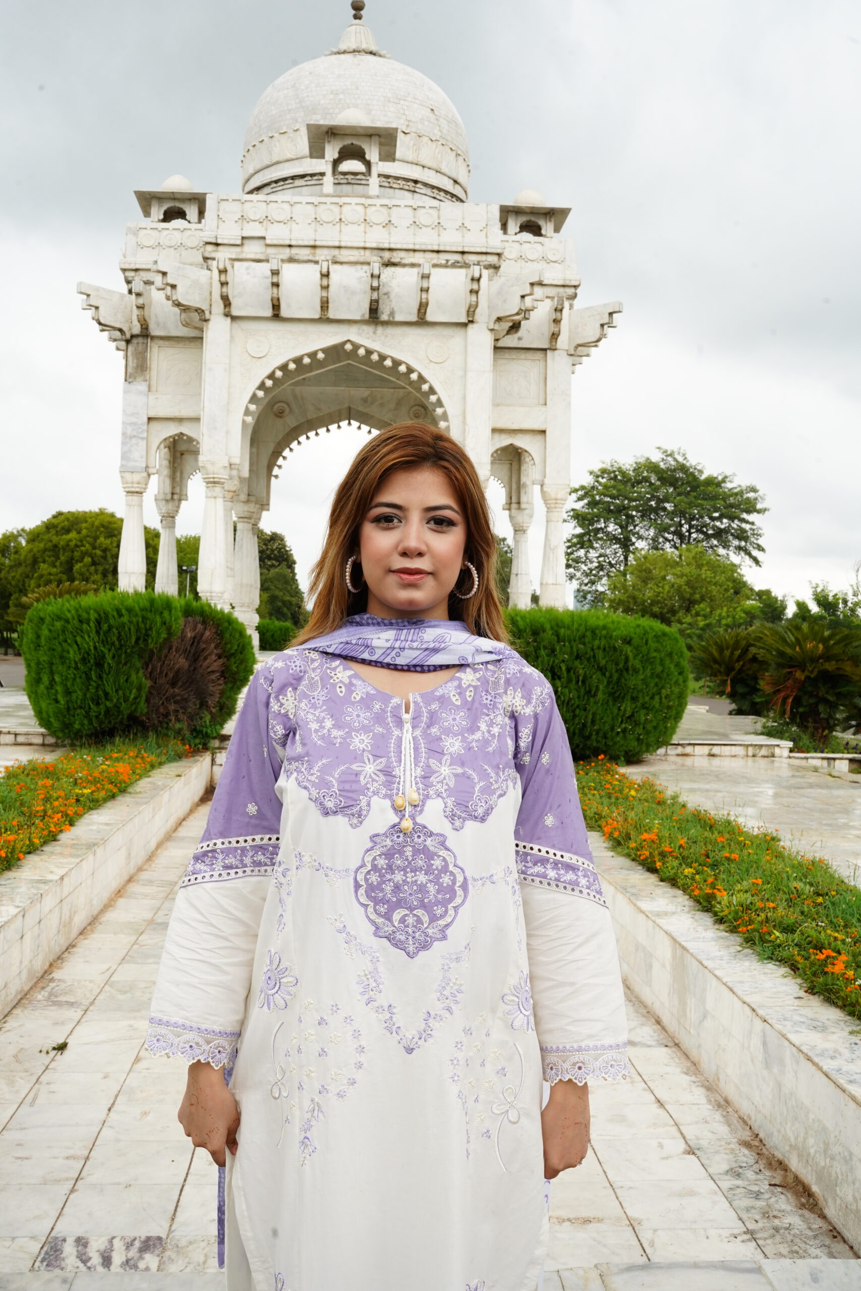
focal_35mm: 35
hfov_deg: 37.9
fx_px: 1255
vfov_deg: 54.4
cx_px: 430
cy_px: 646
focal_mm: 35
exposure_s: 1/100
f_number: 16
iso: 1000
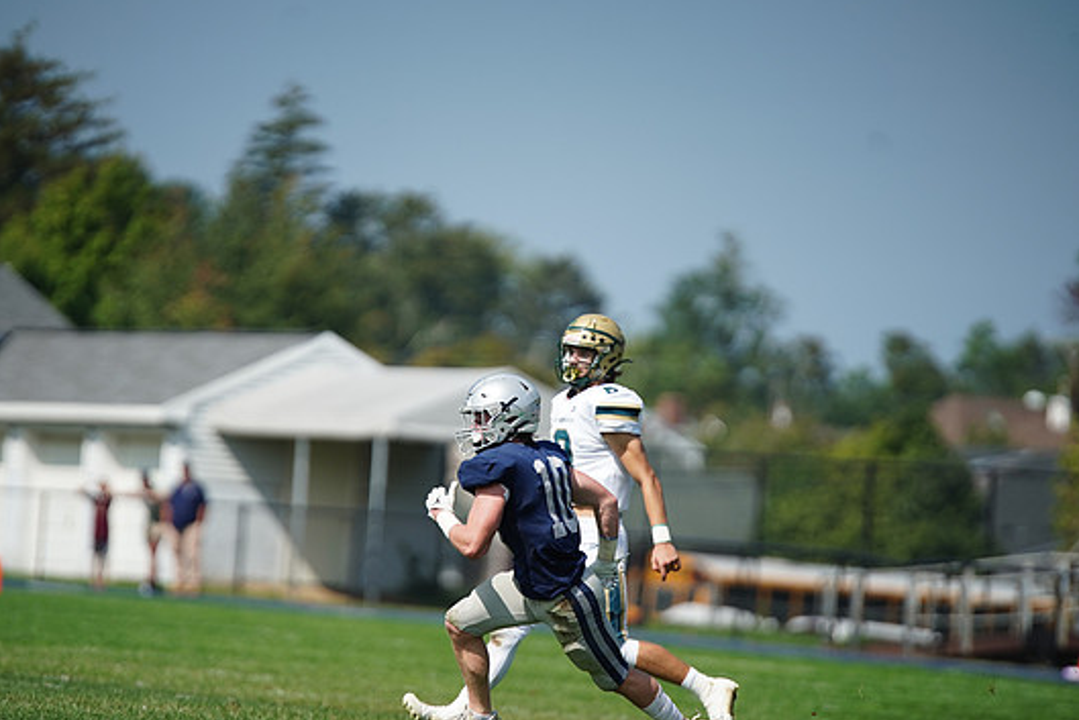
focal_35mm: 329
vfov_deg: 4.2
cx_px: 490
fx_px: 9863
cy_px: 366
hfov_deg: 6.3
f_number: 2.8
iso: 400
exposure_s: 1/6400
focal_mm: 300
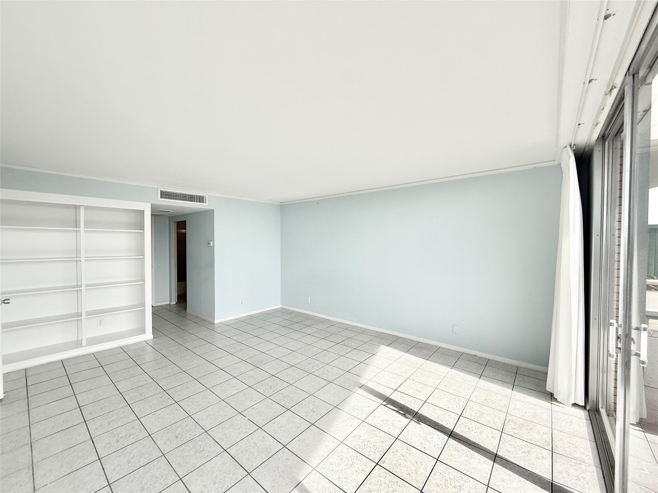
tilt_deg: -1.6
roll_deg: -0.4
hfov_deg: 102.1
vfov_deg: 85.7
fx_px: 266
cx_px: 329
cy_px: 246
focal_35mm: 14
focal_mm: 2.22
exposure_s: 1/413
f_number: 2.2
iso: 50
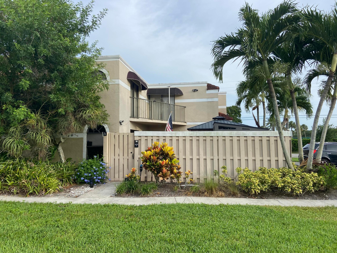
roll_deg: +0.8
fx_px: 253
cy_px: 126
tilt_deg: +3.7
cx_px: 168
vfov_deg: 53.1
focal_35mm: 26
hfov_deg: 67.3
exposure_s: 1/1135
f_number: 1.8
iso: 32
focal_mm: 4.25
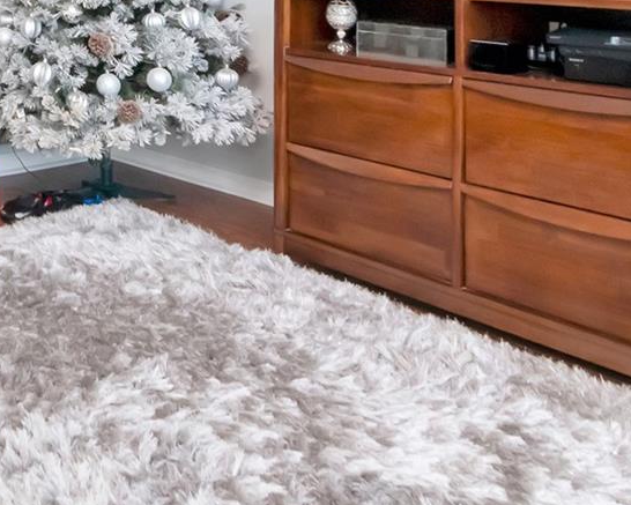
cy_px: -39
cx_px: -105
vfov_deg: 30.1
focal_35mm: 45
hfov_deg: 33.9
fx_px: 848
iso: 2500
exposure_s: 1/160
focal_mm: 11
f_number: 6.3
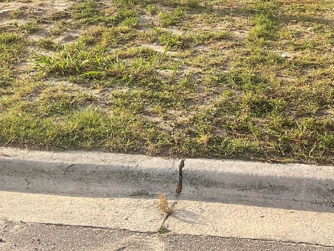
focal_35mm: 62
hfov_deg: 30.8
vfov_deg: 22.7
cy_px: -2
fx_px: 598
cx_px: 236
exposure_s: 1/514
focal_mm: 3
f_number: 1.8
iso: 16
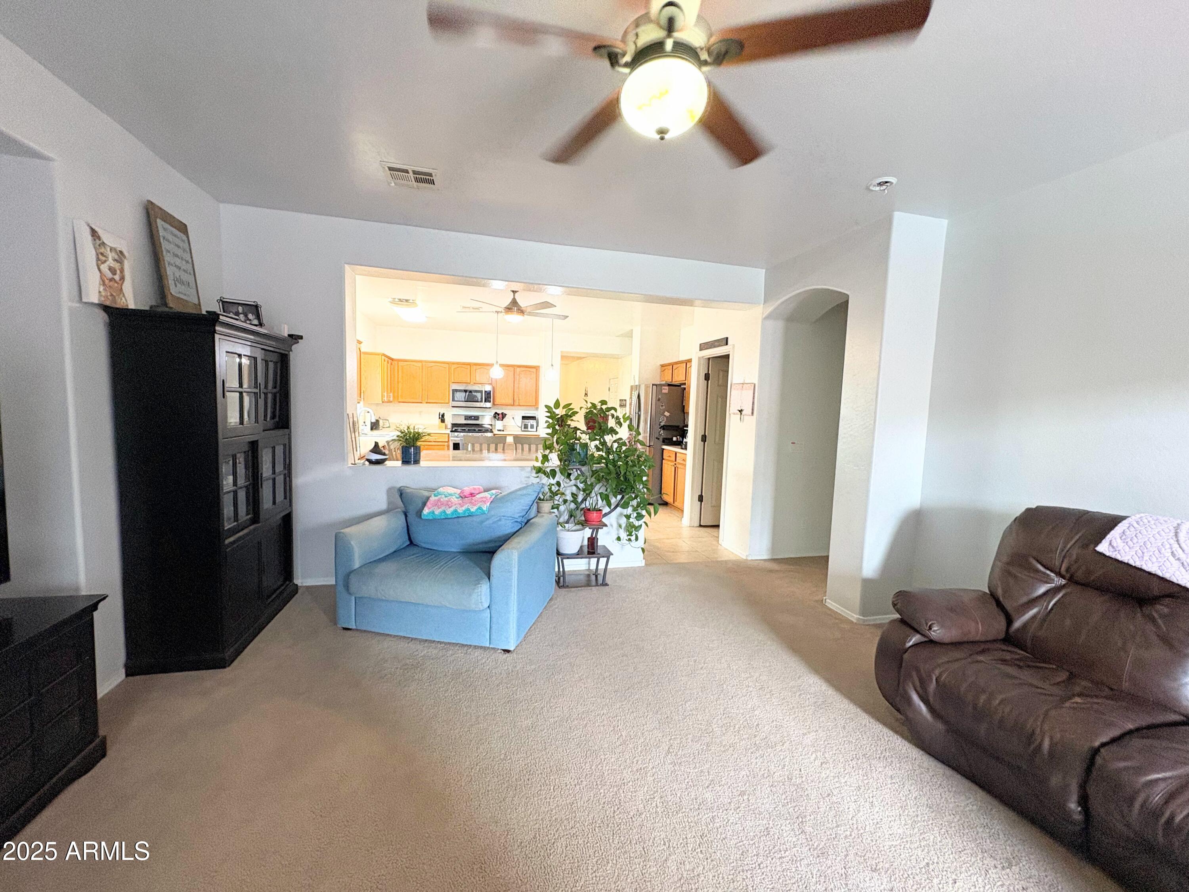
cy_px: 446
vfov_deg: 85.7
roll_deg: -1.6
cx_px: 594
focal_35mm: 14
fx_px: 481
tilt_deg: -4.9
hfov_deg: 102.1
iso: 320
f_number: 2.2
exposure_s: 1/60
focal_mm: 2.22
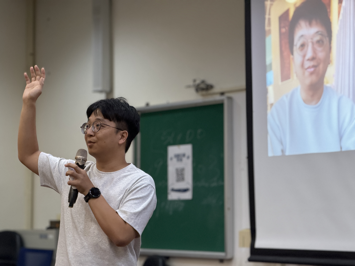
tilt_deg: +4.6
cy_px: 133
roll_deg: +0.2
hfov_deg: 19.6
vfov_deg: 14.8
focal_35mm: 100
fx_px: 1026
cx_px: 178
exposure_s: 1/60
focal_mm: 16.89
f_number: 2.8
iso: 400
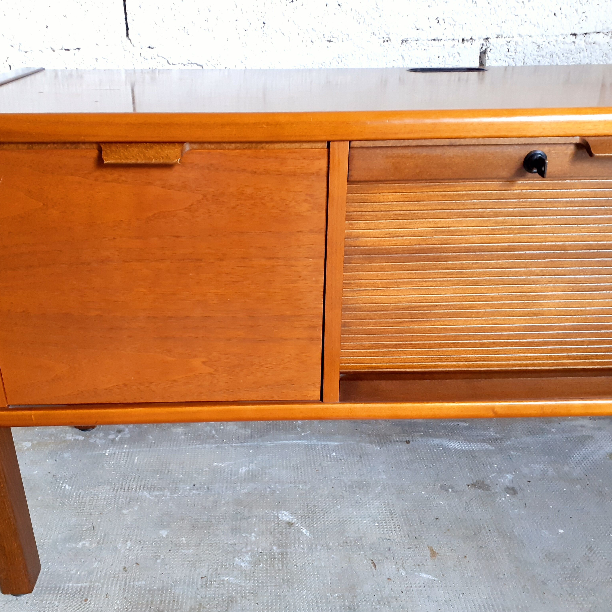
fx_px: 640
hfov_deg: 51.0
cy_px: 305
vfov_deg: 51.1
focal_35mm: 32
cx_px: 265
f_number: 1.9
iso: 200
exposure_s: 1/25
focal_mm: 3.6
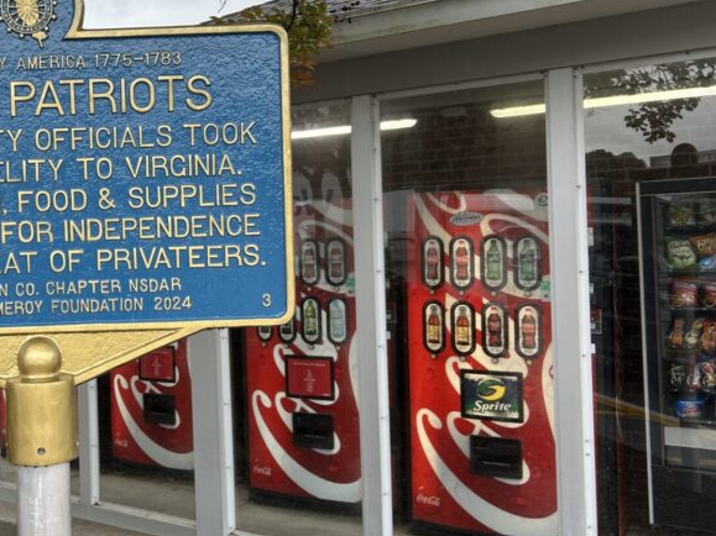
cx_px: 84
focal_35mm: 46
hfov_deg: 38.6
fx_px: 951
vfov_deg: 31.5
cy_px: 231
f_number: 1.5
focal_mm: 5.7
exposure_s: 1/516
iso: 50
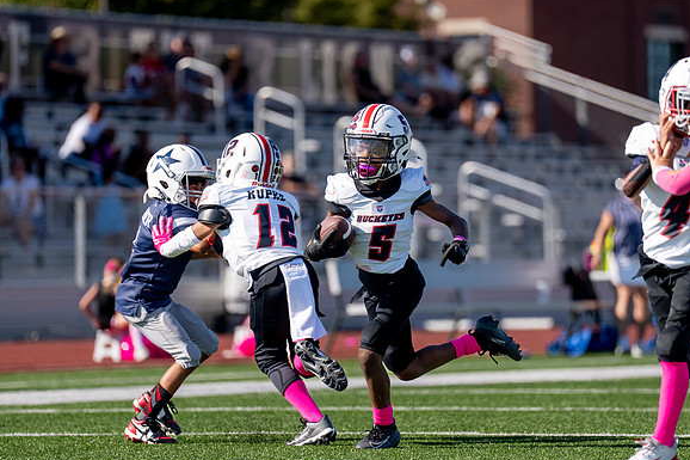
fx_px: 6227
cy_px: 239
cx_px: 354
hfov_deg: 6.3
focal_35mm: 325
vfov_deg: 4.2
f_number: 2.8
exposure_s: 1/8000
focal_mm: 200
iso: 320
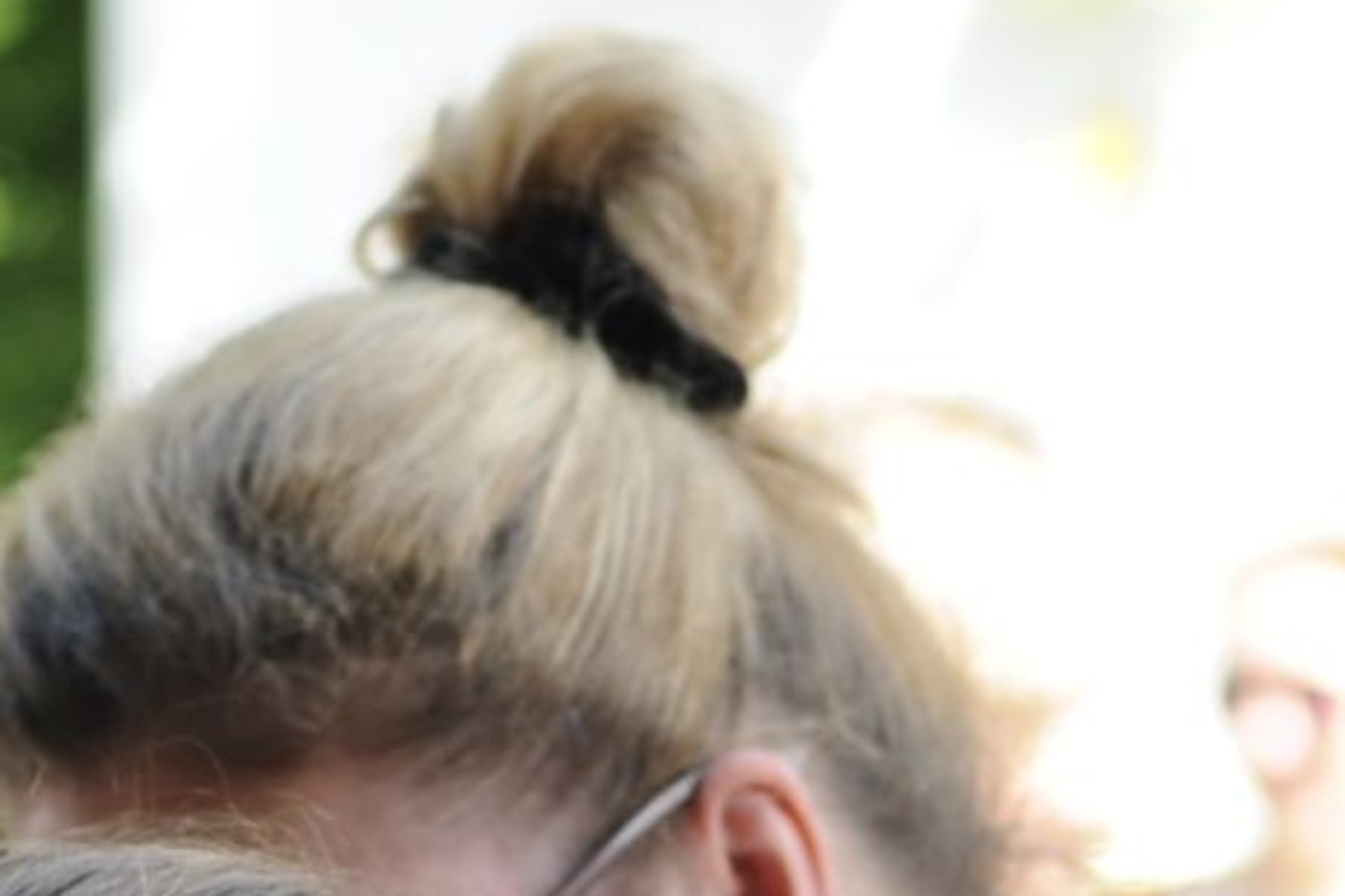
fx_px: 13146
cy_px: 1451
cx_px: 697
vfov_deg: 3.9
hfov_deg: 5.9
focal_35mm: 352
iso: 200
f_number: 3.2
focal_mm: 50
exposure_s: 1/500
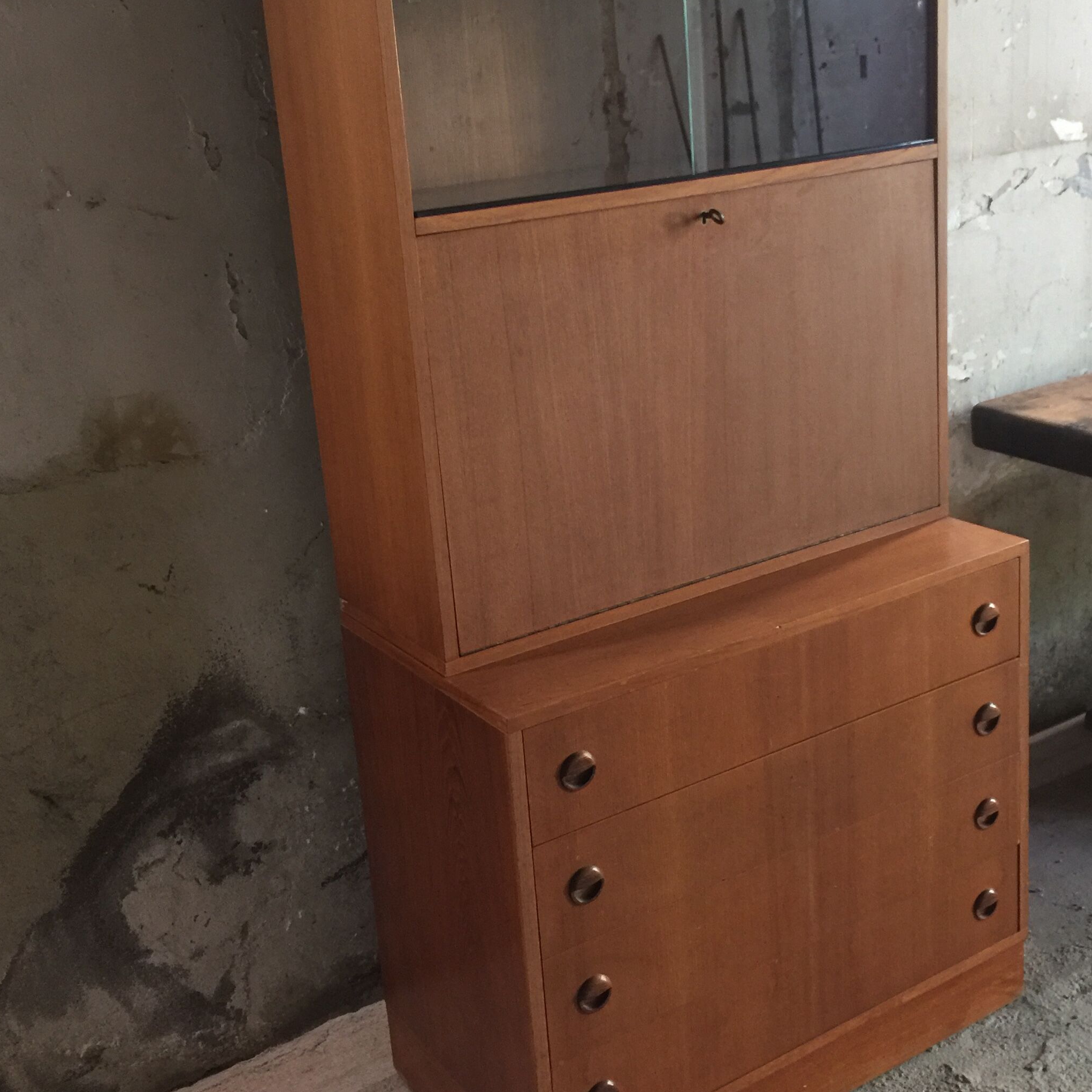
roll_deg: +4.1
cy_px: 468
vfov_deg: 40.8
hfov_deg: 40.9
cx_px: 583
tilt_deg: -16.5
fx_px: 1463
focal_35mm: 41
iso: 125
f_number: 2.2
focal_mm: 4.15
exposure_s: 1/10
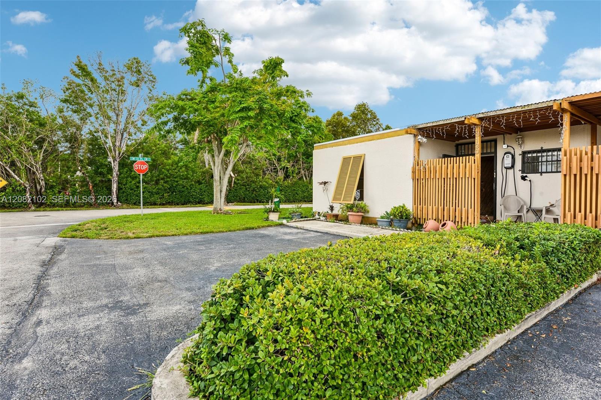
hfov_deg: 86.9
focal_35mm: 19
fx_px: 317
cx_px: 300
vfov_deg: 64.5
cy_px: 200
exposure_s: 1/80
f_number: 9
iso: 200
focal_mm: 19
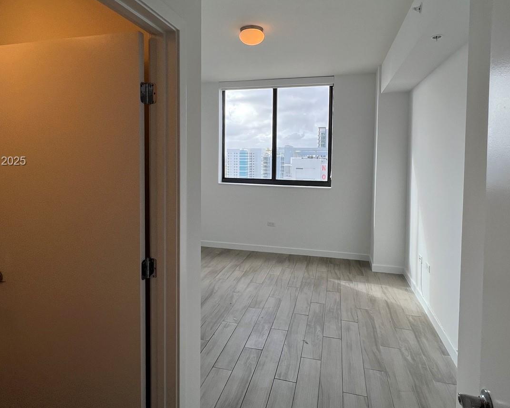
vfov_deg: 70.1
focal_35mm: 19
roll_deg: -0.2
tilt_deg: -1.9
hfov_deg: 83.3
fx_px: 287
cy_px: 162
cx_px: 259
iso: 32
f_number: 1.8
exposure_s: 1/205
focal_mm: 1.57
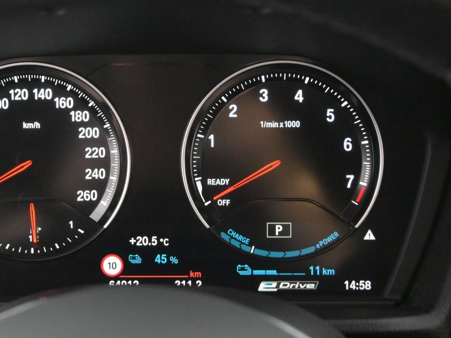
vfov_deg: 21.4
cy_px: 159
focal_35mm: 69
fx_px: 895
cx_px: 140
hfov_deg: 28.0
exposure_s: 1/50
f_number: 5
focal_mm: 33
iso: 8000
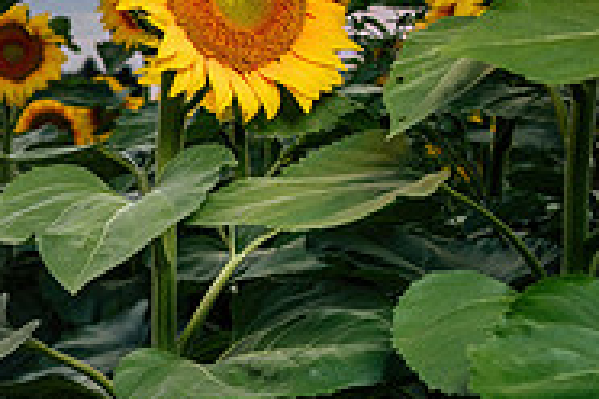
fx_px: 1348
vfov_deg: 16.9
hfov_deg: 21.4
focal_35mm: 81
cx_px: -280
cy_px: 215
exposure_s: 1/160
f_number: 3.5
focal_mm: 24
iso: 64
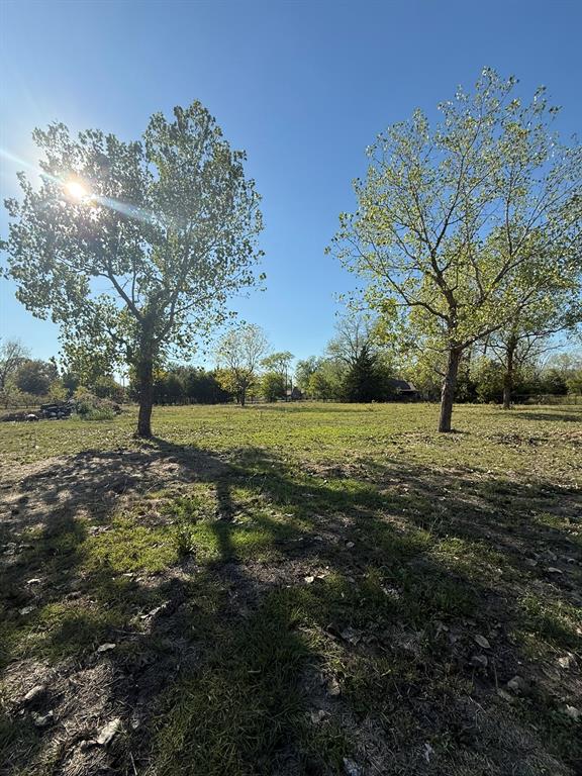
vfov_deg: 102.1
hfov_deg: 85.7
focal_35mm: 14
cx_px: 291
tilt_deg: +2.9
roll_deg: -2.5
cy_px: 388
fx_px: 314
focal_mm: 2.22
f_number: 2.2
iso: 50
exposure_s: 1/2320
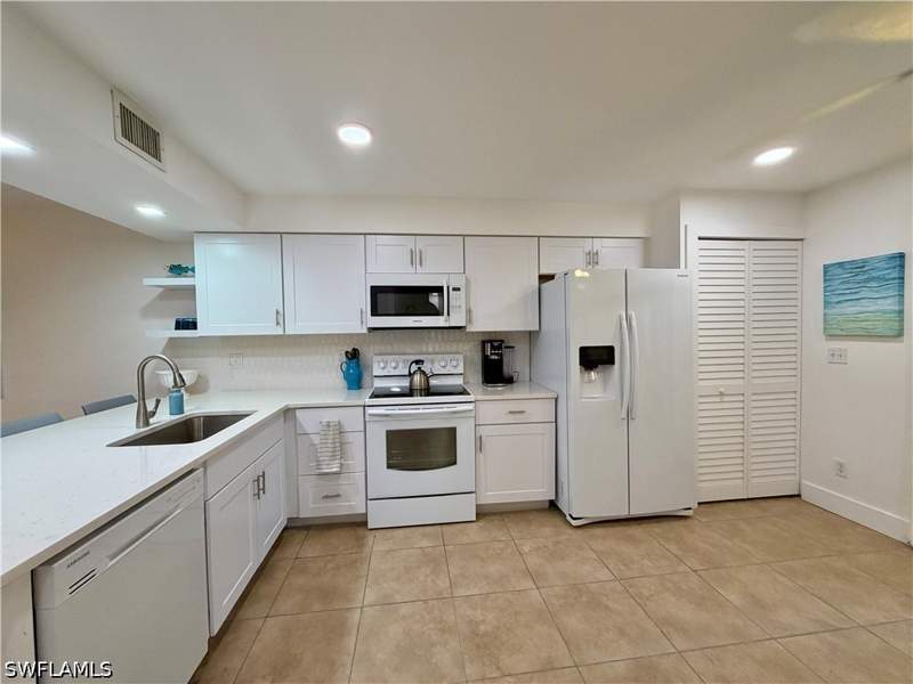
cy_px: 342
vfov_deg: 85.7
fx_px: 369
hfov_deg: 102.1
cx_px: 456
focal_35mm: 14
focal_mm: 2.22
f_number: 2.2
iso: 250
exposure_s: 1/120
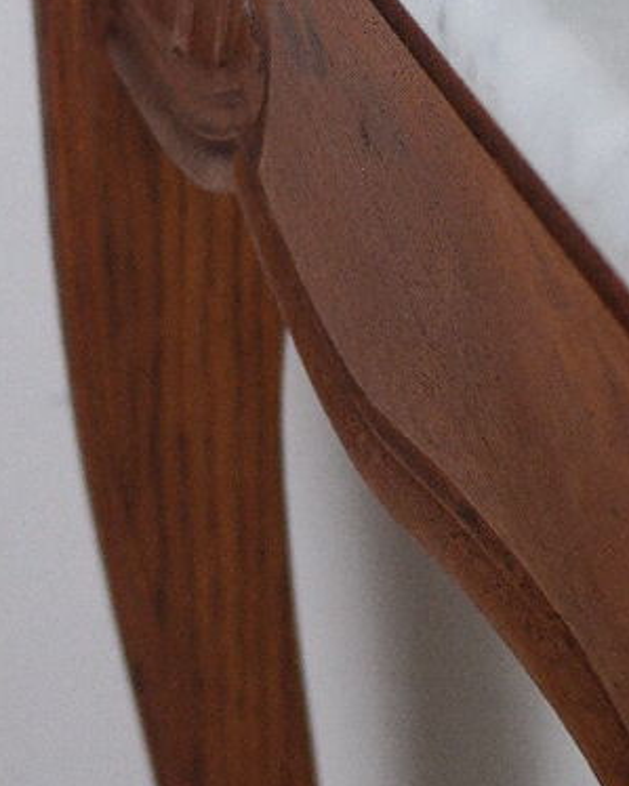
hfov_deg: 11.8
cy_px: -84
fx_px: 3026
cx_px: 496
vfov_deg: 14.5
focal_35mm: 130
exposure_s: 1/40
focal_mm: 20
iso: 400
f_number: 3.5
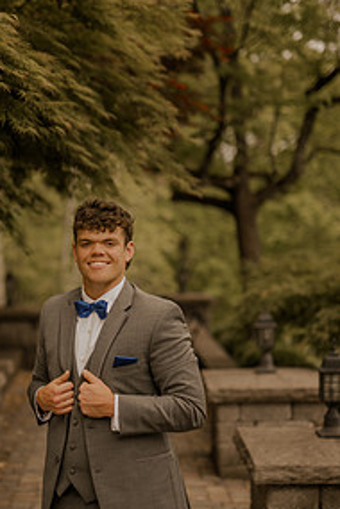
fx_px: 1119
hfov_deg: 17.2
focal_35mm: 79
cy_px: 279
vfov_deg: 25.7
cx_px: 75
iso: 100
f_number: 2.2
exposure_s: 1/640
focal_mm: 50
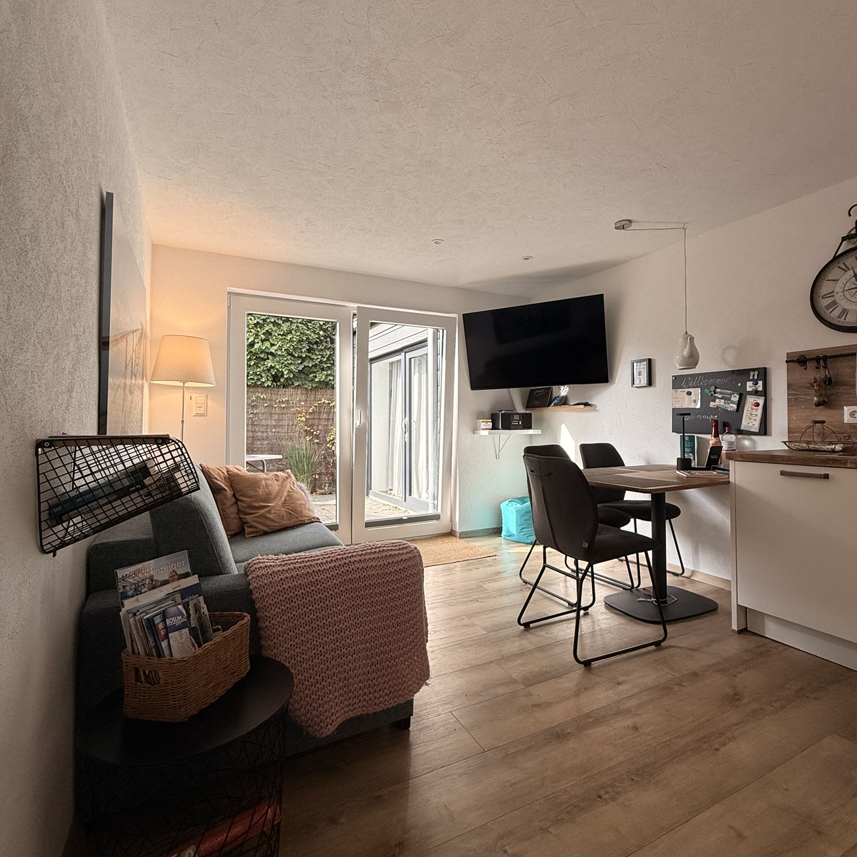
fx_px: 476
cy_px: 419
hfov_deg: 84.0
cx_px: 439
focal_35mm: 17
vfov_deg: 84.0
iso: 64
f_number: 2.2
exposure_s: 1/160
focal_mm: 2.22
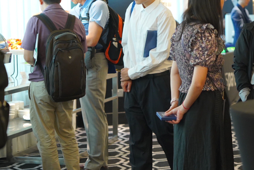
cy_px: 49
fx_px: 960
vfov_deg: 10.1
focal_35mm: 136
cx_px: 173
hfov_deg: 15.0
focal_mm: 70
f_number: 2.8
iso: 4000
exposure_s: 1/125
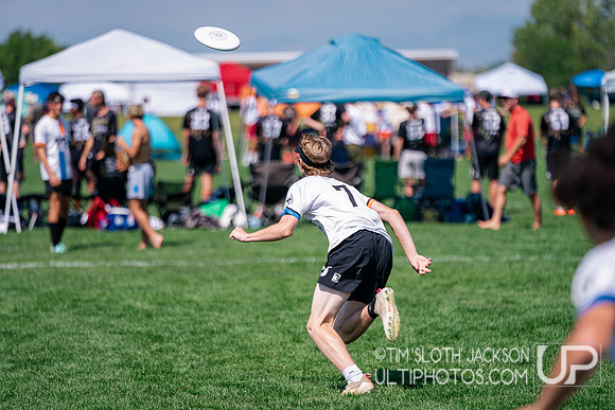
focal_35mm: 226
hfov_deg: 9.1
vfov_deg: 6.1
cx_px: 318
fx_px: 3858
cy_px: 231
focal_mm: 200
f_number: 2.8
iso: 320
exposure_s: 1/5000
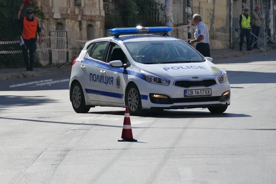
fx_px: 3066
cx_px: 138
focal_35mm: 400
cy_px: 92
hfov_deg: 5.2
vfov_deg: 3.4
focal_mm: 146
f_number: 4
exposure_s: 1/1600
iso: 125
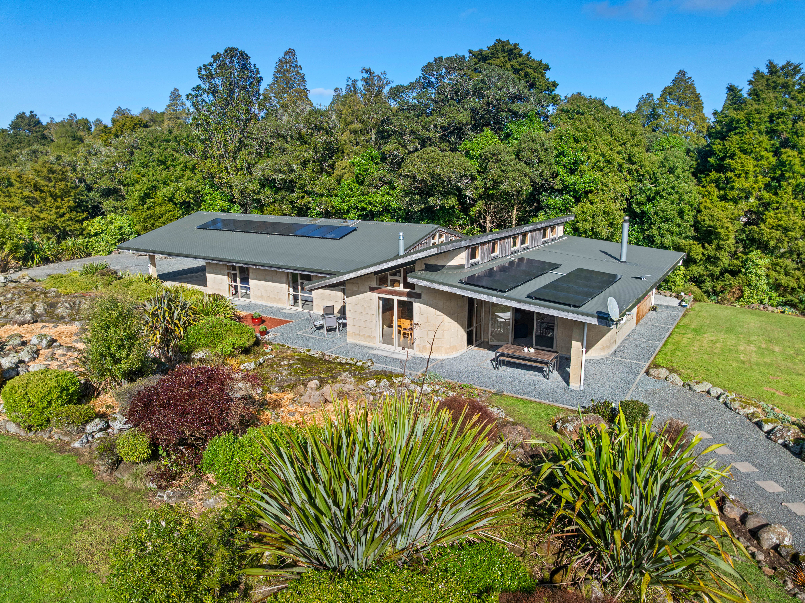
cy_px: 302
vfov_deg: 56.8
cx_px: 402
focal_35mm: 24
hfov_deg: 71.6
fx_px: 558
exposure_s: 1/640
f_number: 2.8
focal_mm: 12.29
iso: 100
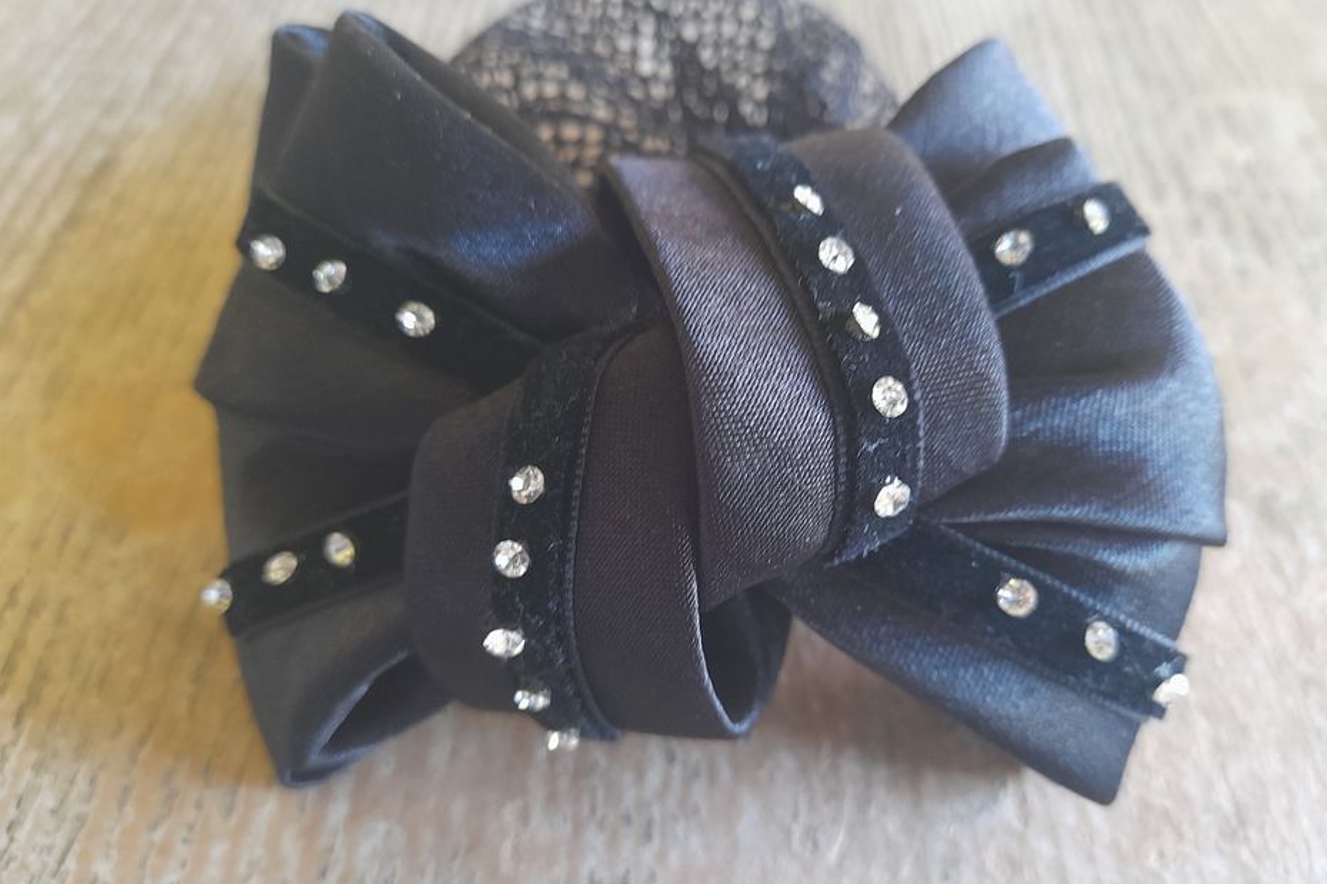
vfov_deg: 46.4
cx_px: 701
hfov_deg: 65.4
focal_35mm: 28
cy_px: 467
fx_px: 1032
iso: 400
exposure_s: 1/25
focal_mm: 4.6
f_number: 2
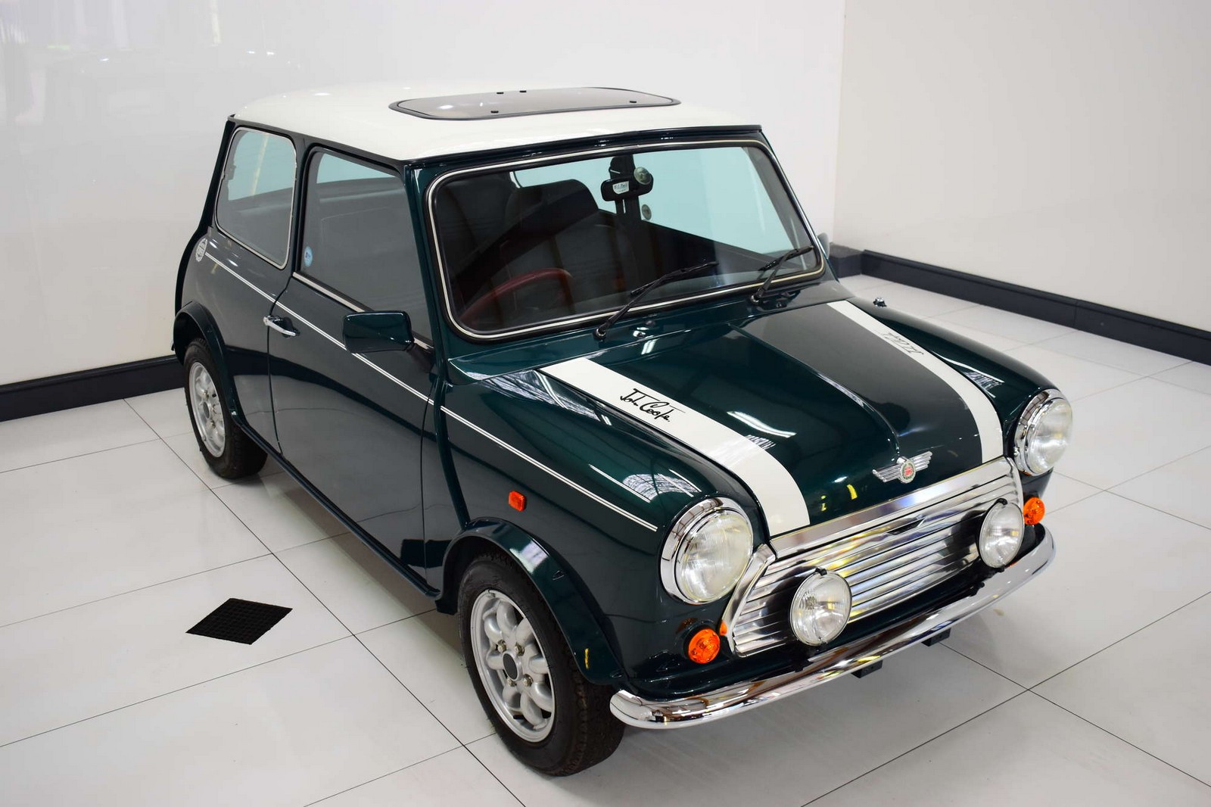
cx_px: 606
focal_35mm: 36
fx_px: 1211
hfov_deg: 53.1
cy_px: 404
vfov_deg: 36.9
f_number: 3.8
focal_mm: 24
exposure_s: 1/250
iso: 500
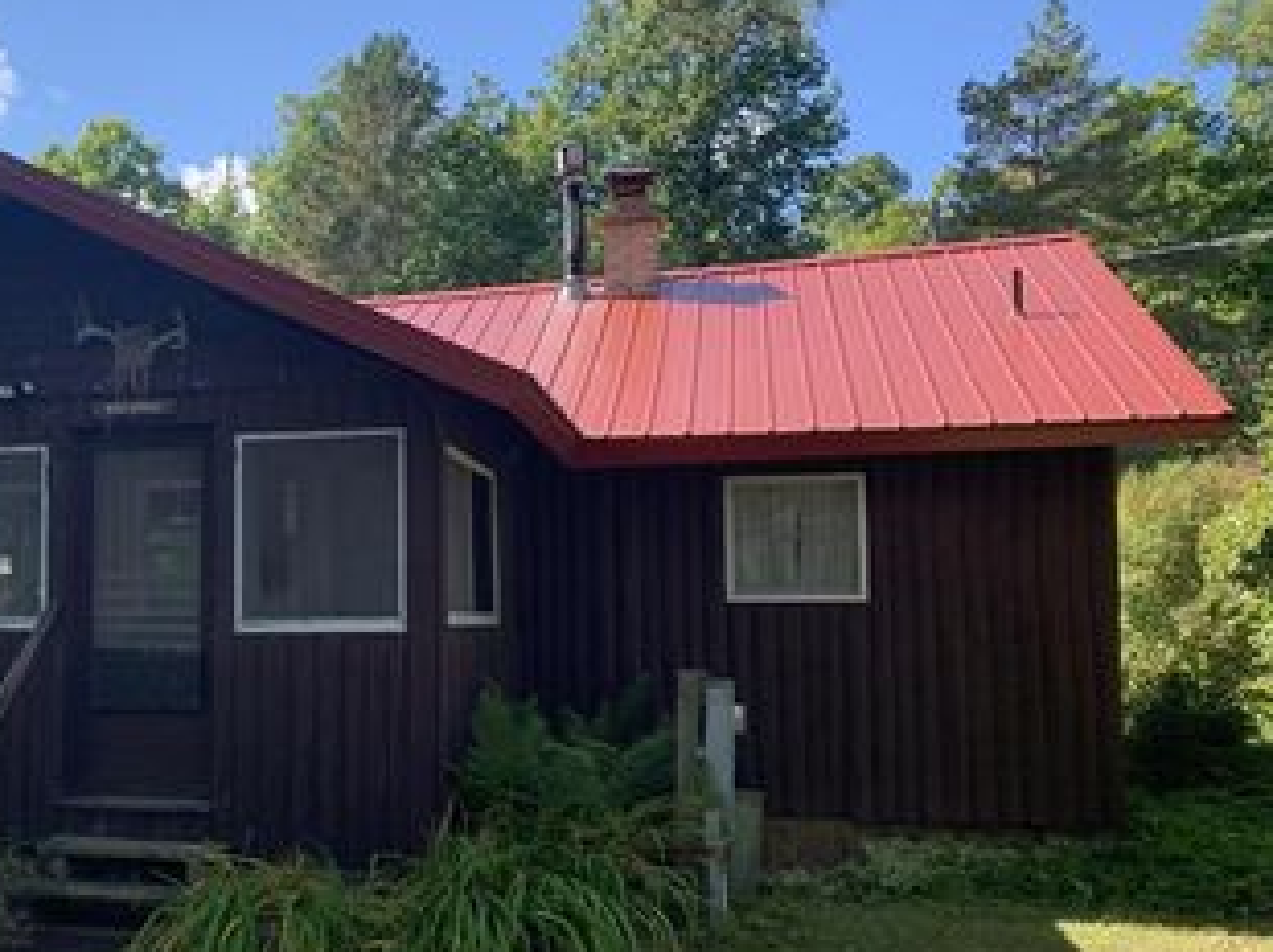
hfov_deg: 42.7
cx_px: 250
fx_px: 1543
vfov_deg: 34.3
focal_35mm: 42
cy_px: 527
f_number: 1.8
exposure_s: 1/669
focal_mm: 4.25
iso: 25
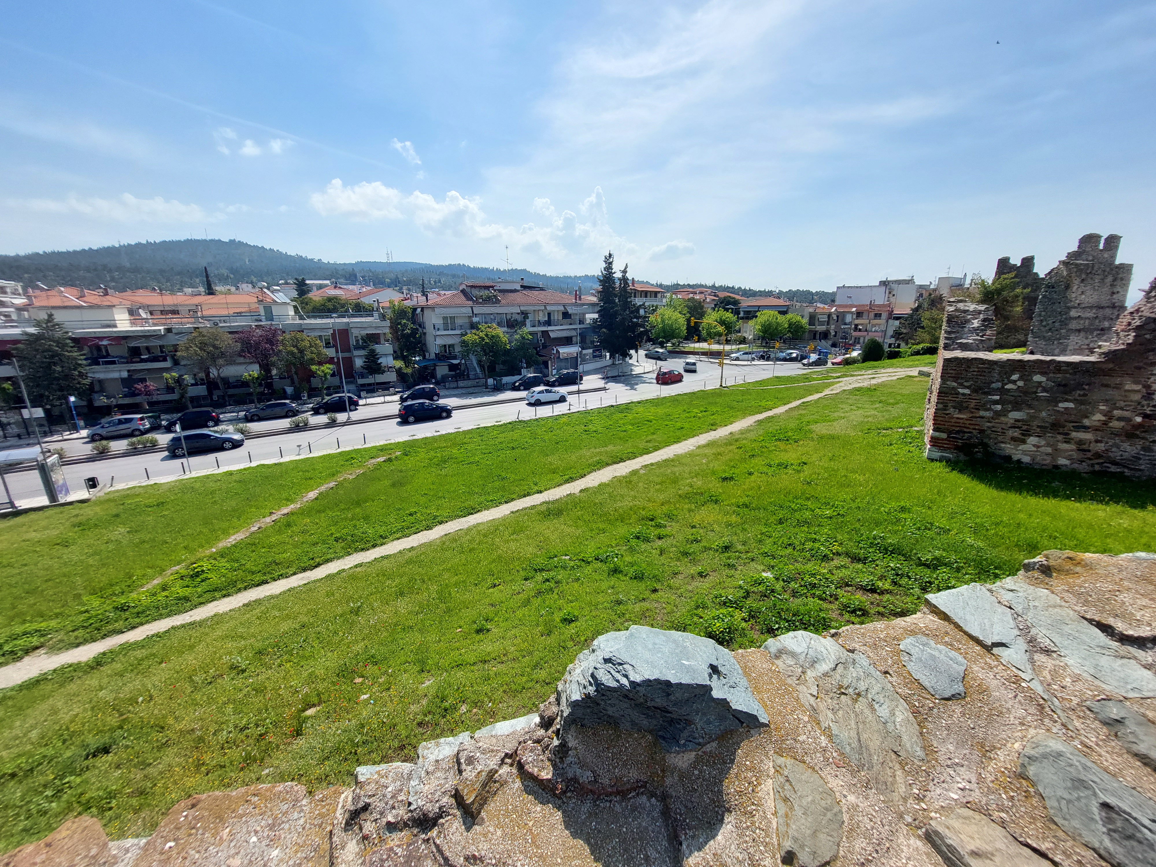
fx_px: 434
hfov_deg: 106.2
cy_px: 434
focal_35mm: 13
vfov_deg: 89.9
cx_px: 578
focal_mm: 1.74
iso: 50
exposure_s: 1/2440
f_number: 2.2
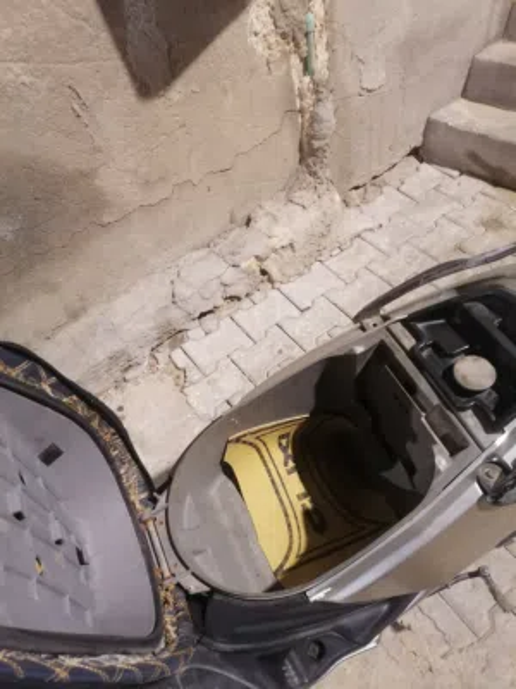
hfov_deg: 51.4
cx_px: 258
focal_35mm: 27
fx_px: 537
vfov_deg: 65.3
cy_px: 344
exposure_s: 1/25
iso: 640
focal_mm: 5.3
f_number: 1.8
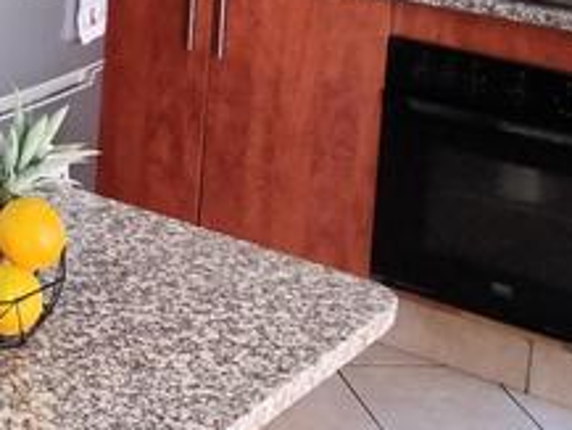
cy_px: -108
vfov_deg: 14.8
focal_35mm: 96
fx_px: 1587
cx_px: -171
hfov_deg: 18.9
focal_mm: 4.7
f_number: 1.8
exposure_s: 1/100
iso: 1460
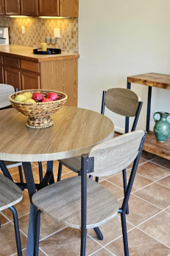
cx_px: 85
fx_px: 326
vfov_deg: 42.6
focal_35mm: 46
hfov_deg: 29.2
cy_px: 109
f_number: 1.8
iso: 250
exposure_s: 1/120
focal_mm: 5.4
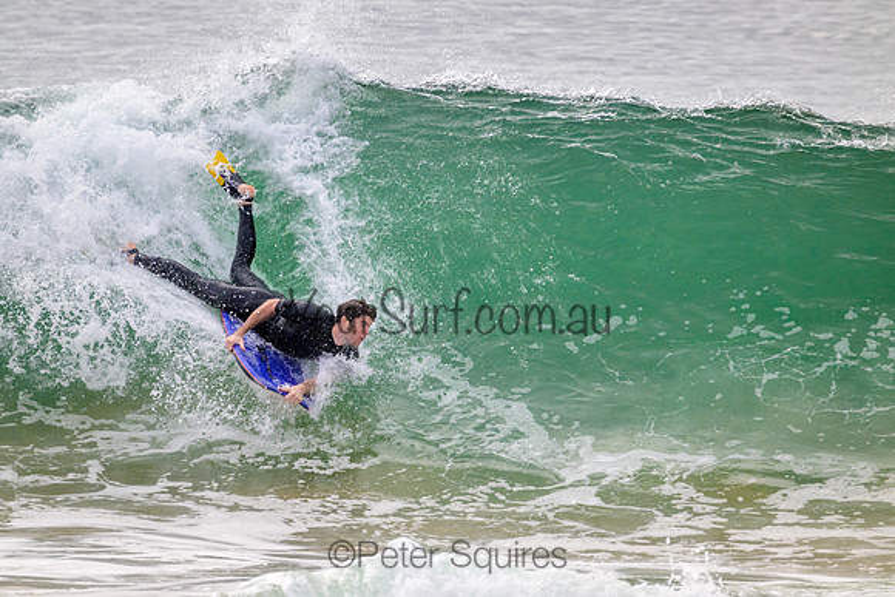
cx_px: 448
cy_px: 298
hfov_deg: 2.6
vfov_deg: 1.7
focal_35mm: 800
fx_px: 19893
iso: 1100
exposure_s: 1/2000
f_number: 11
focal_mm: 800
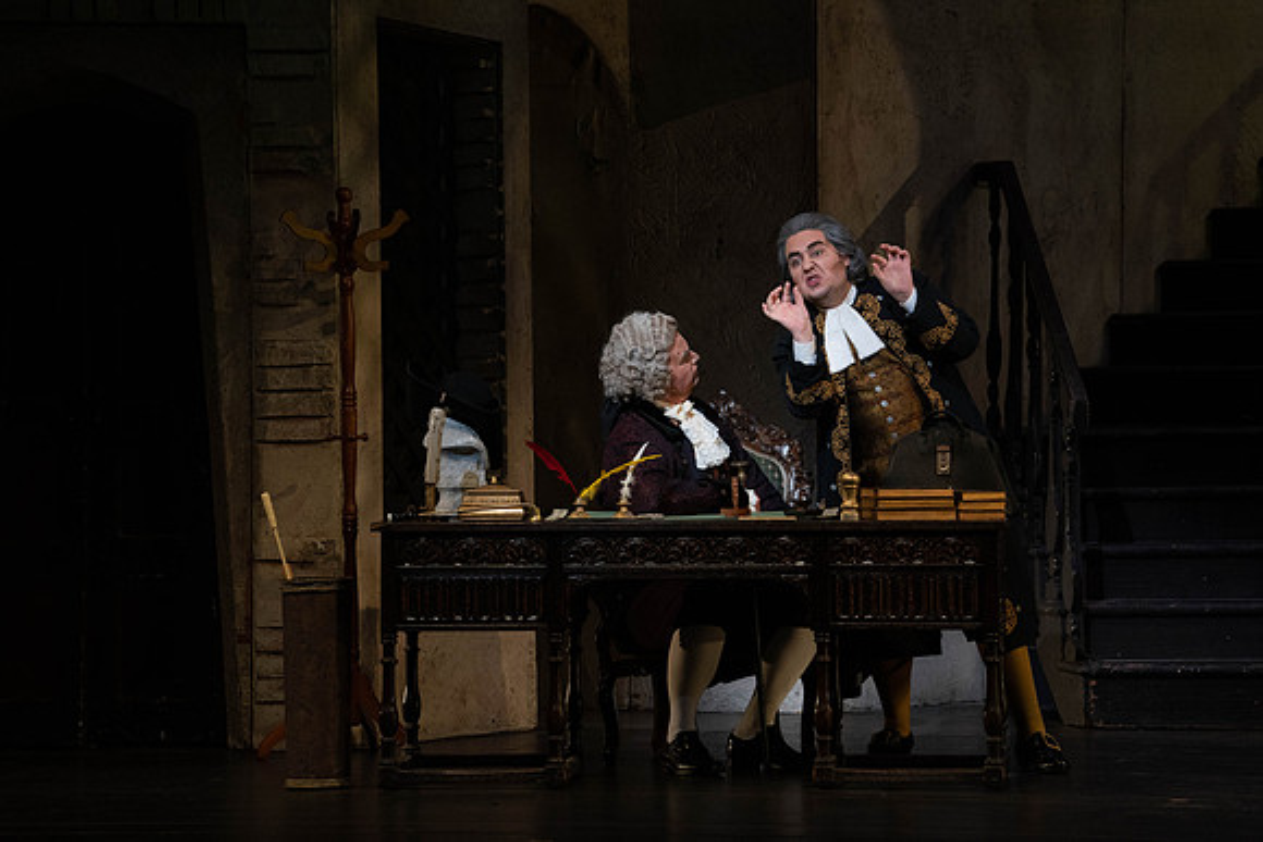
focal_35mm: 200
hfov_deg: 10.3
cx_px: 632
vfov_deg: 6.9
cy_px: 421
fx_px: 7018
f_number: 9
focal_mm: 200
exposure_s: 1/250
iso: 3200
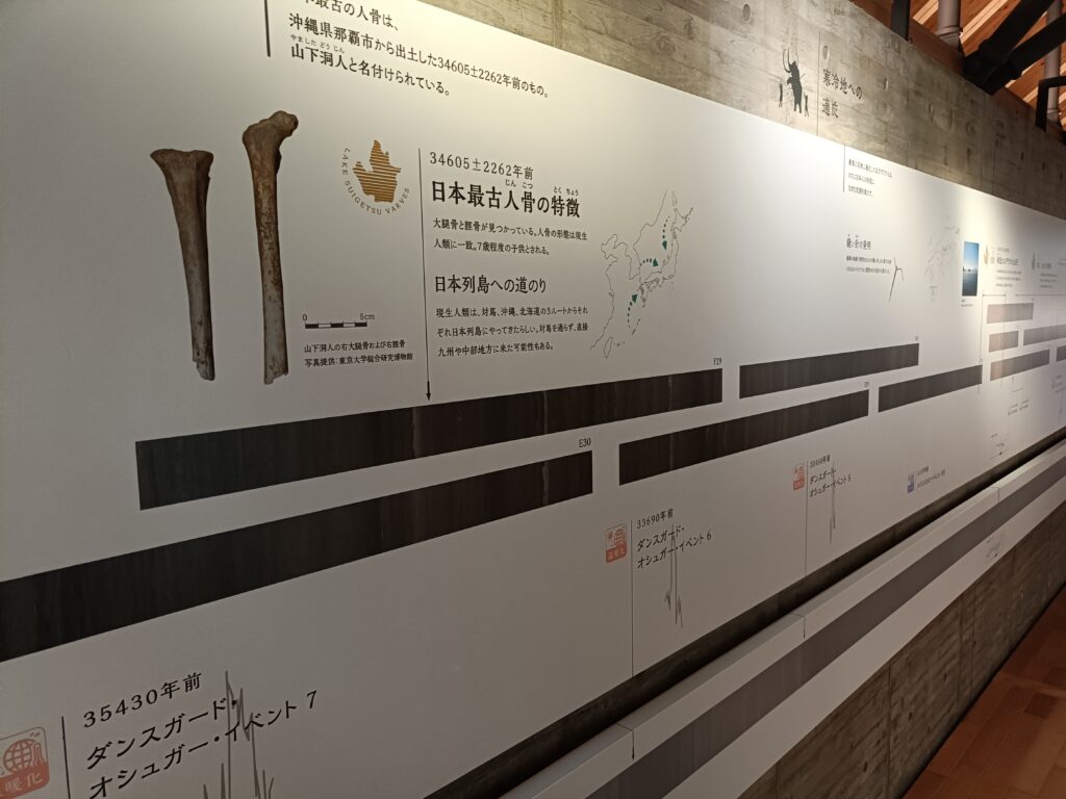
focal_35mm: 25
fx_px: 770
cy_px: 400
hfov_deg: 69.4
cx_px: 533
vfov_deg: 54.9
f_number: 1.7
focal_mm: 4.7
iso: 500
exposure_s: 1/50
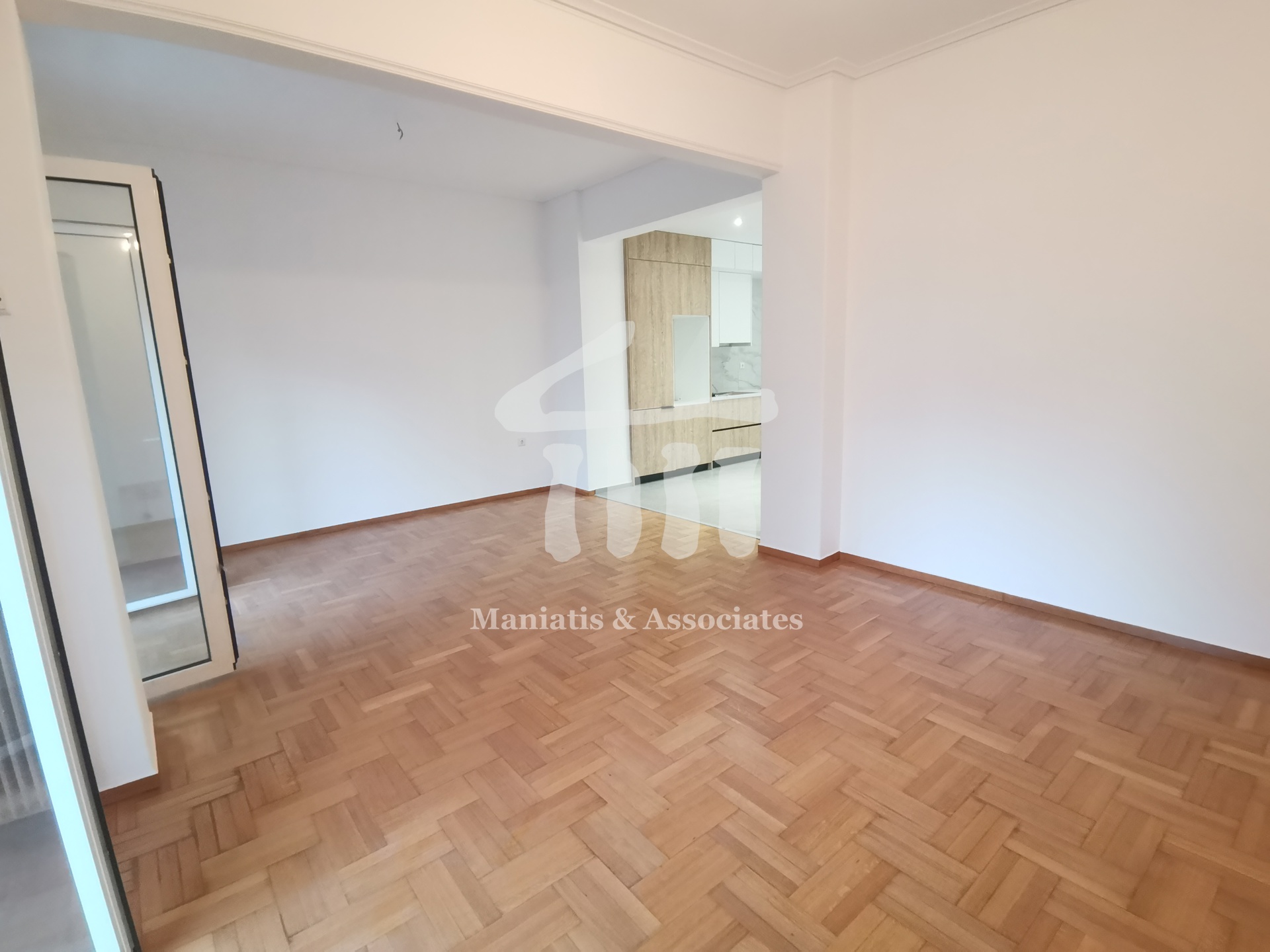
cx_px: 635
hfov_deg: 91.0
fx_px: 624
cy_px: 476
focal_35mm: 17
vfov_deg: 74.7
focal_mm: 2.23
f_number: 2.2
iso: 500
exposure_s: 1/20
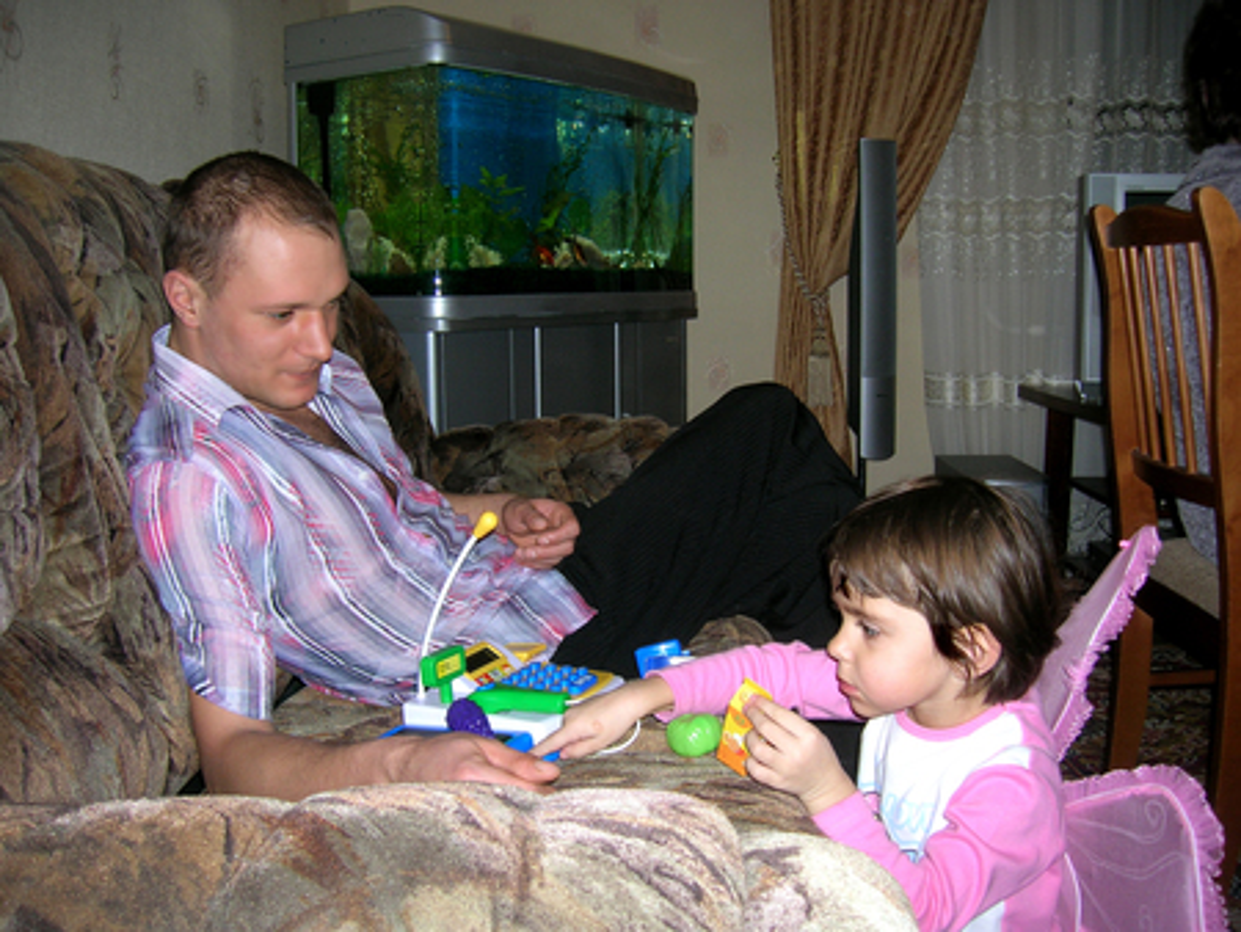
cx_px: 620
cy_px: 466
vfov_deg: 41.8
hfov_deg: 53.9
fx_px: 1220
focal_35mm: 34
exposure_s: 1/60.1
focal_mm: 5.7
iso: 50
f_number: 2.9
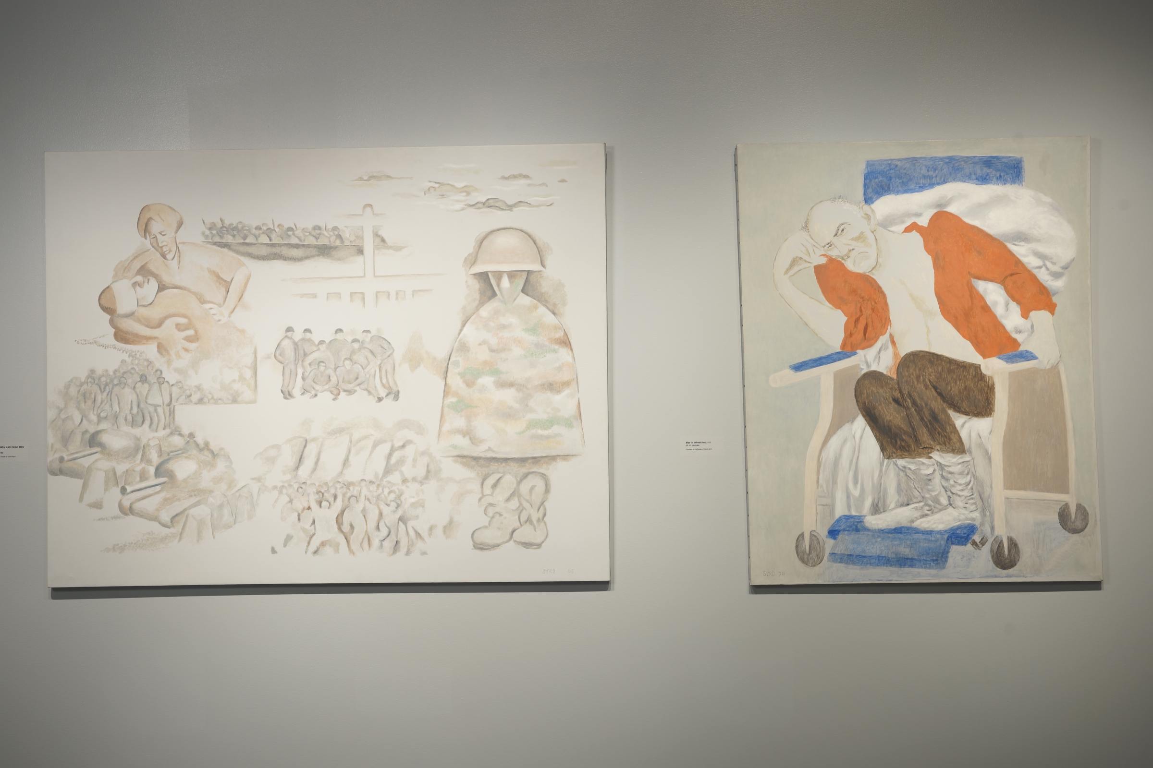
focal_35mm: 50
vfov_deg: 27.0
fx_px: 1601
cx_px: 576
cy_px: 384
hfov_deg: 39.6
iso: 64
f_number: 9
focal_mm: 50
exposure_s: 1/2
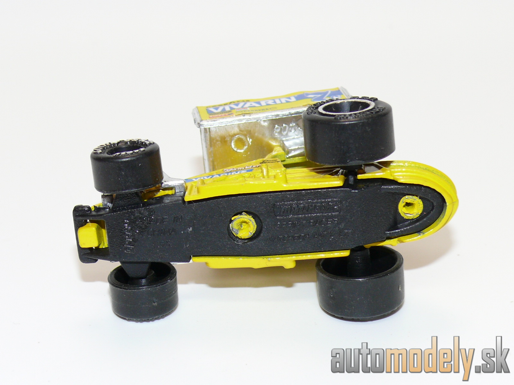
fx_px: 1440
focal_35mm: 97
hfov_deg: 20.2
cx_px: 257
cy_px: 192
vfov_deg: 15.2
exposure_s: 1/30
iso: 100
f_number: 4
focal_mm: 13
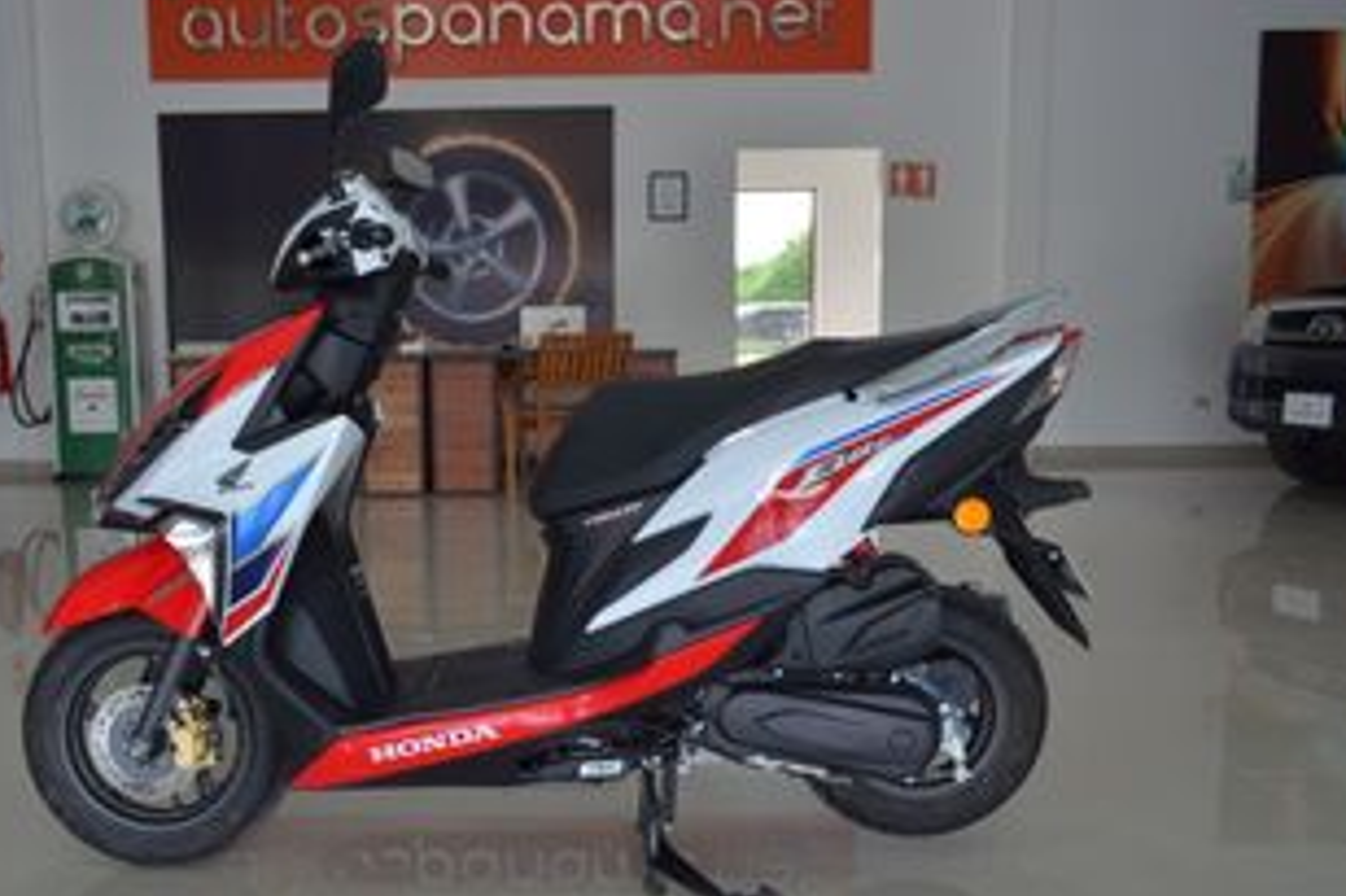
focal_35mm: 35
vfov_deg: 37.8
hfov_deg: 54.1
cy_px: 505
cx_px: 538
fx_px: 1308
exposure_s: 1/200
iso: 500
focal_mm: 18
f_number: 4.5
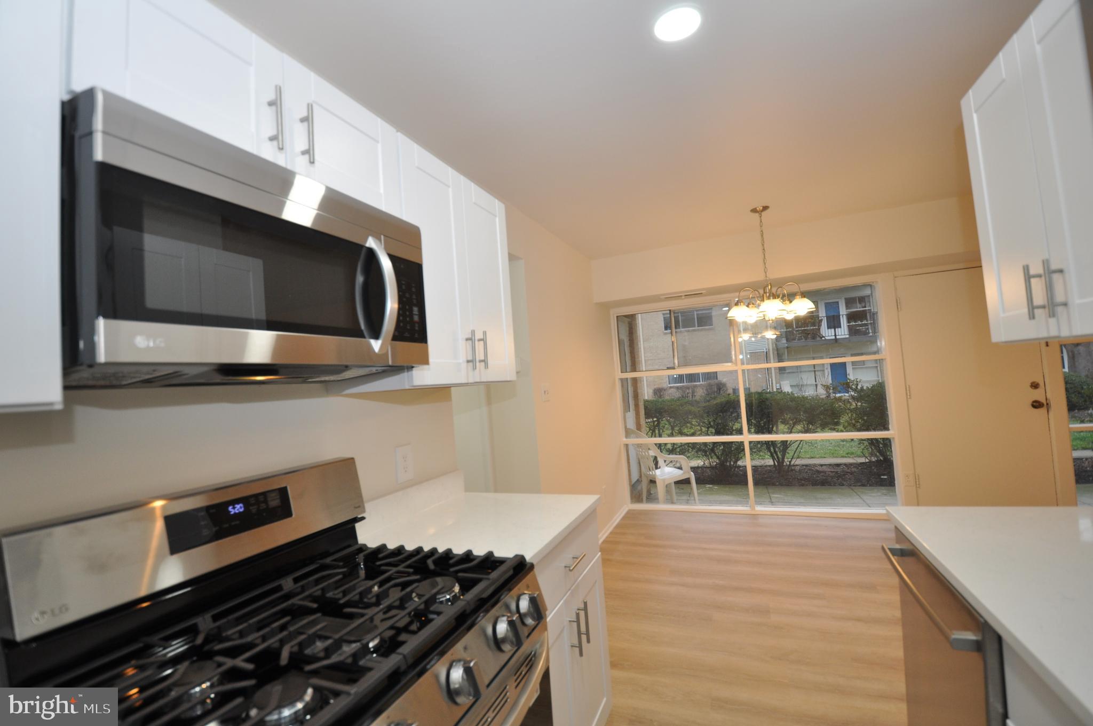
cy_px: 363
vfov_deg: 77.2
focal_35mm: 15
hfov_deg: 100.5
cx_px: 546
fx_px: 455
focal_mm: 10
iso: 400
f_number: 4
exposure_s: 1/80
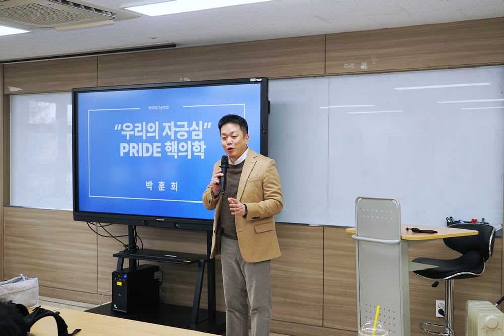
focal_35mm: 42
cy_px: 168
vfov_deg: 31.9
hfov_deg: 46.4
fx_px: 588
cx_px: 252
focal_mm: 42
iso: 400
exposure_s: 1/100
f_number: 5.6
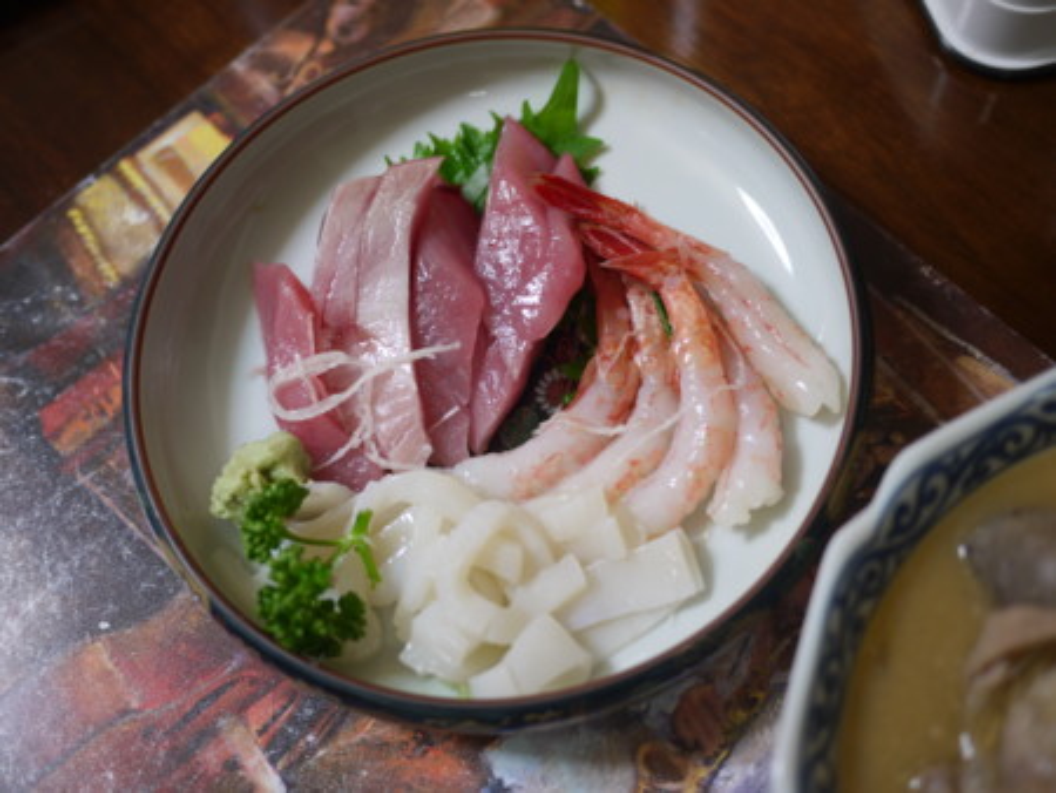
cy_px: 396
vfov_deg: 36.0
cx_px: 528
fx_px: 1221
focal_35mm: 40
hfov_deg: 46.8
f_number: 1.7
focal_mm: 20
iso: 100
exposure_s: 1/30
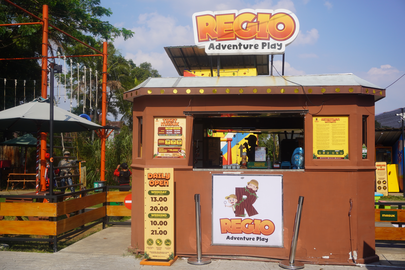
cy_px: 135
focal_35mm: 40
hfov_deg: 47.9
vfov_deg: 33.0
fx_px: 456
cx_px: 202
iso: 100
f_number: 5
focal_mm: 27
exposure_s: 1/800
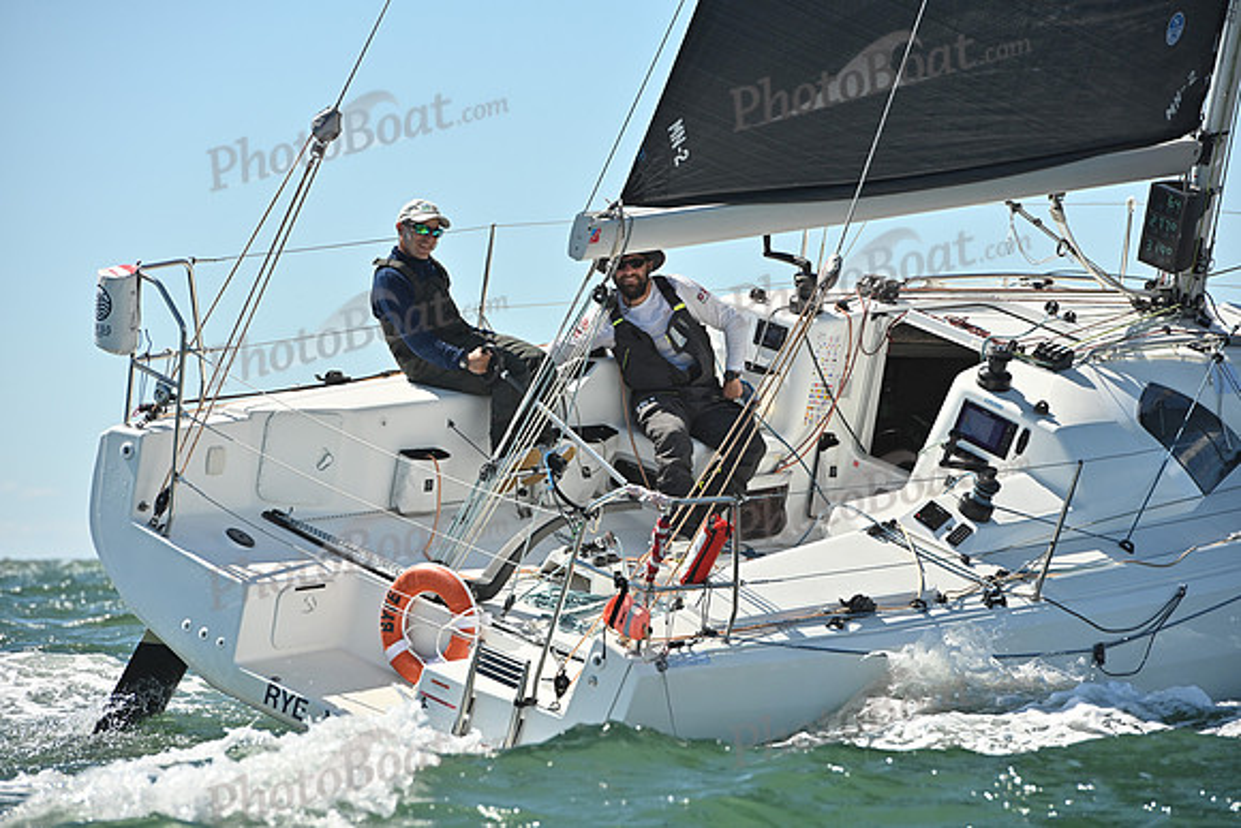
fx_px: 6896
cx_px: 620
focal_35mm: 200
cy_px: 414
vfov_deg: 6.9
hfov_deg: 10.3
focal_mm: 200
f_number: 9
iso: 320
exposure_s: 1/1600
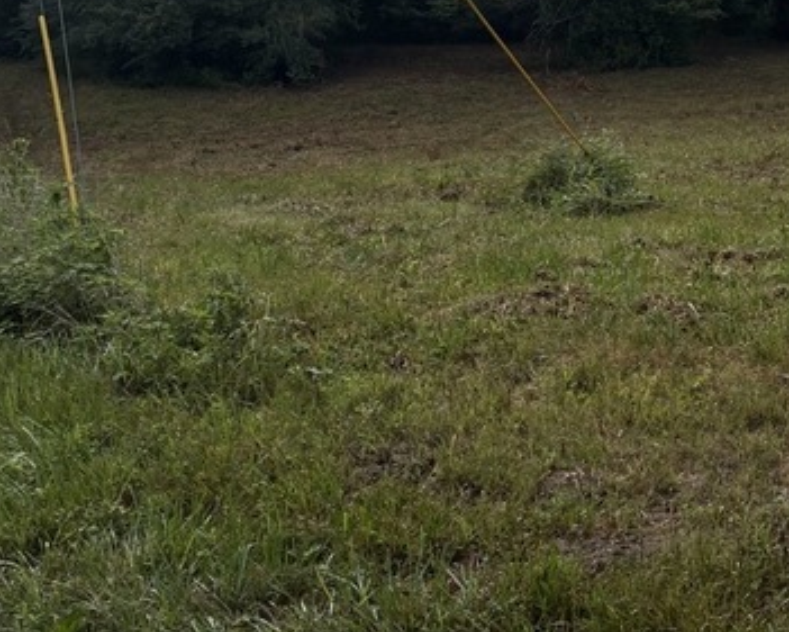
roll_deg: -2.2
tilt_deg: +3.7
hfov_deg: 24.2
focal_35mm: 78
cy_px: -115
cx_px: 573
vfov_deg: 18.7
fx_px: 1822
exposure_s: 1/6993
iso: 50
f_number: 1.6
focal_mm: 5.96
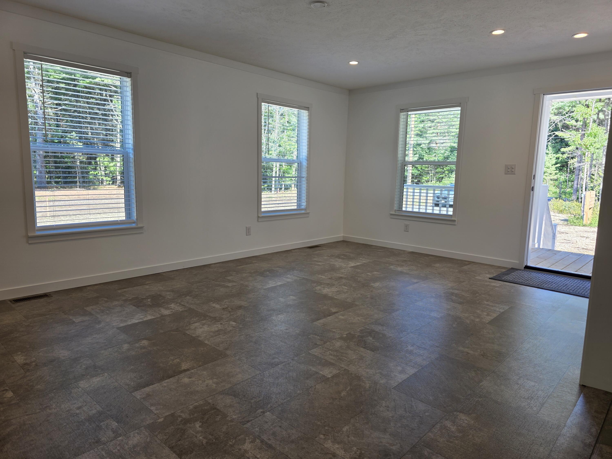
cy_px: 230
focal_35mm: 23
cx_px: 306
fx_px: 407
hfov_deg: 73.9
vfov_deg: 58.9
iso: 32
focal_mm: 6.3
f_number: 1.7
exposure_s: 1/120
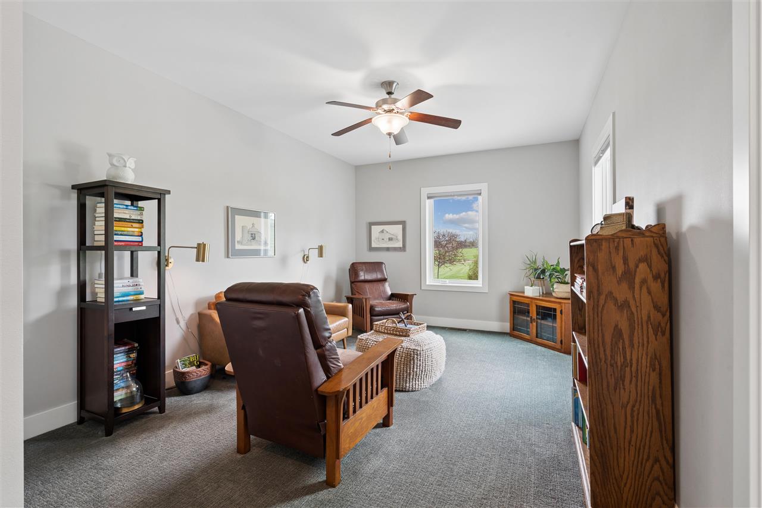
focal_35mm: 17
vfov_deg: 70.4
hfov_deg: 93.3
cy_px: 254
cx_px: 381
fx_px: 360
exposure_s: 1/8
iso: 400
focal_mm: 17
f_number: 9
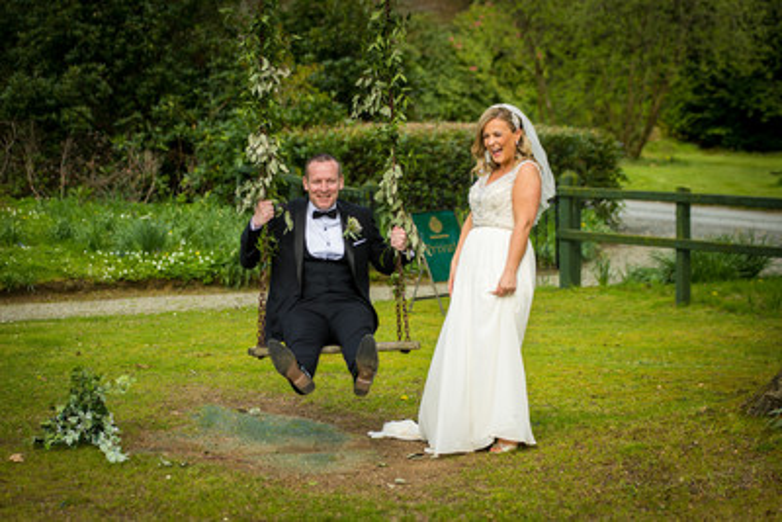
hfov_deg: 16.9
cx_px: 351
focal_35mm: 121
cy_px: 303
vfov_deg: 11.3
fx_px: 2631
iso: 160
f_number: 2.8
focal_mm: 100
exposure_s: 1/800
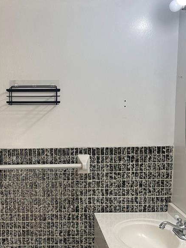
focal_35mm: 54
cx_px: 27
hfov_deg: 26.3
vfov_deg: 35.3
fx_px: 387
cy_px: 159
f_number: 1.6
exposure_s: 1/120
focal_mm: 5.1
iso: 32
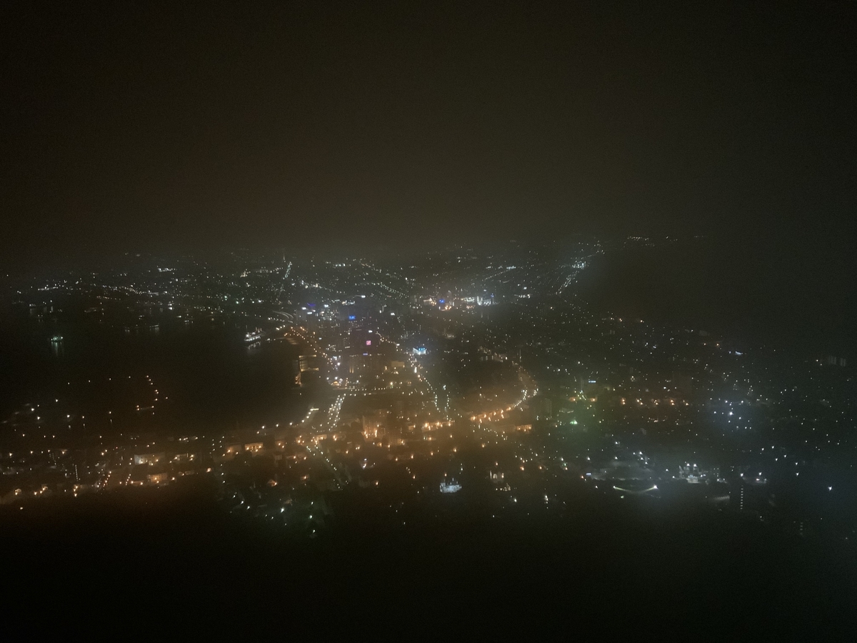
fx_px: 718
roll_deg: +2.4
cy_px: 322
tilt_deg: -8.1
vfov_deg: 48.2
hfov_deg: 61.7
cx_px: 428
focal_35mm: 29
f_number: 1.8
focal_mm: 3
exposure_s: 1/15
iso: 500
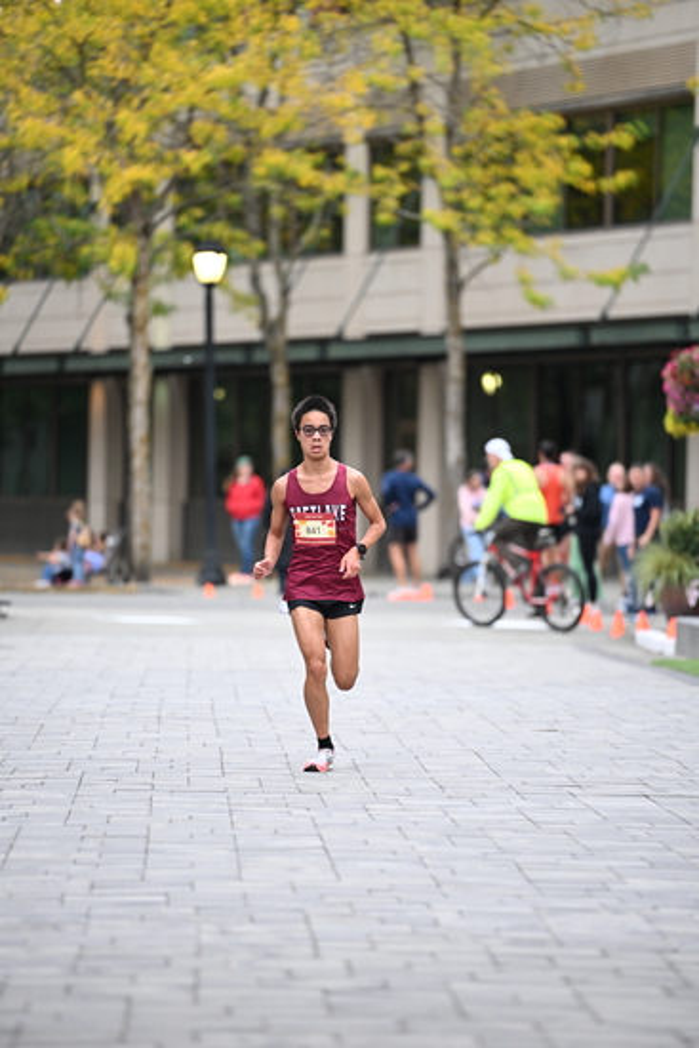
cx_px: 350
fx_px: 5821
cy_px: 524
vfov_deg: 10.3
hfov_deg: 6.9
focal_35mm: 200
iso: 1600
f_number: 2.8
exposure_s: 1/800
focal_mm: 200
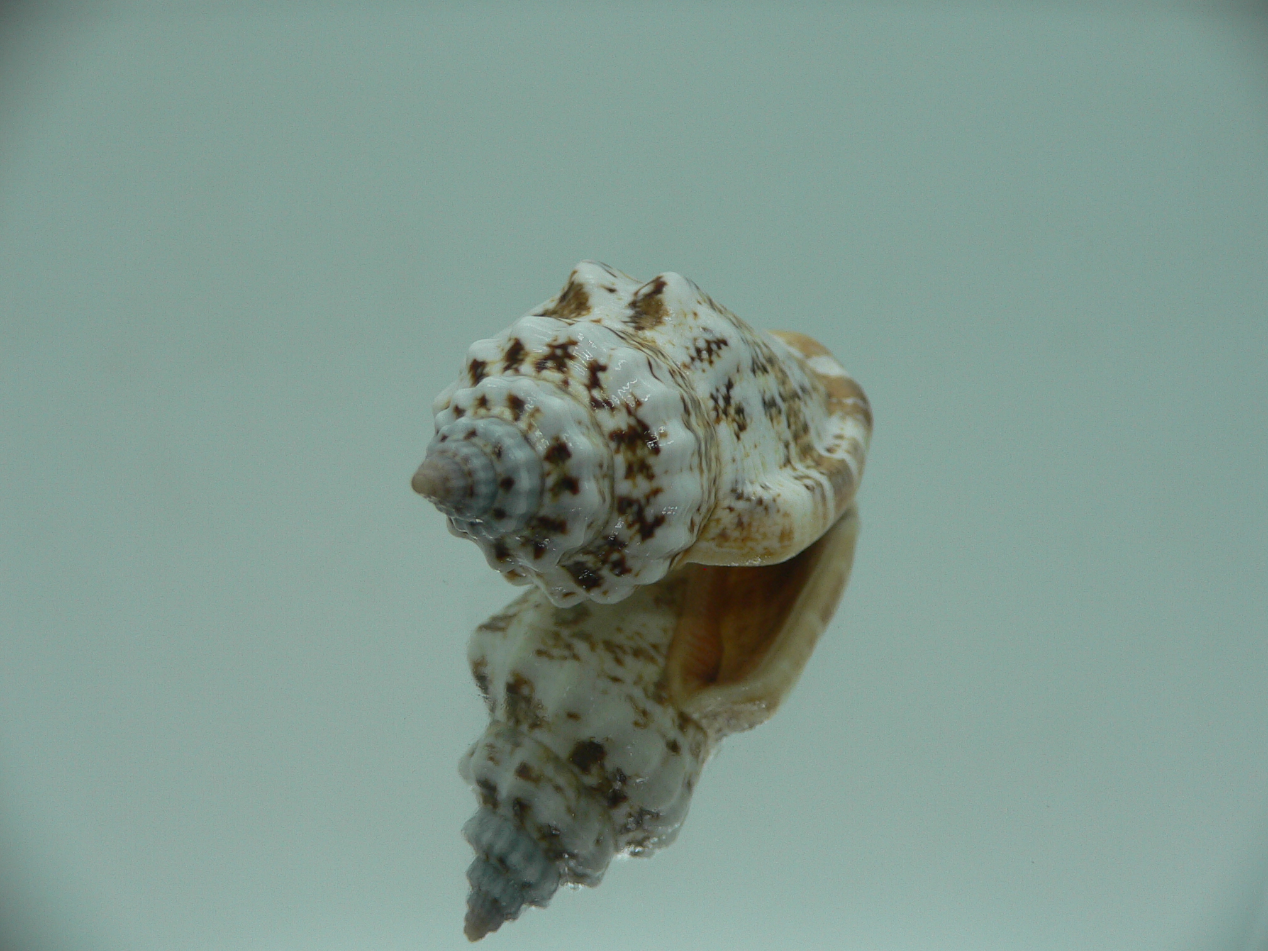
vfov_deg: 40.7
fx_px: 1282
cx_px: 634
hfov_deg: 52.6
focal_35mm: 35
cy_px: 476
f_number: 2.8
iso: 80
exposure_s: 1/60
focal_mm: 4.6
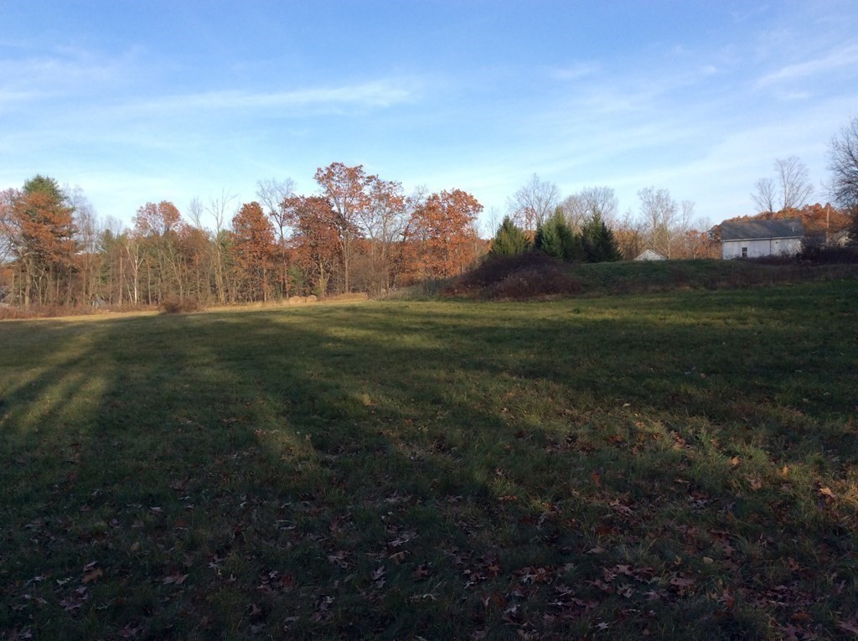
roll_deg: +1.9
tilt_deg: -2.6
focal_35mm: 32
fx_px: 792
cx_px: 429
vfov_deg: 44.1
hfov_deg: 56.9
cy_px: 320
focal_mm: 3.3
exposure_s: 1/673
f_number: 2.4
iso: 32
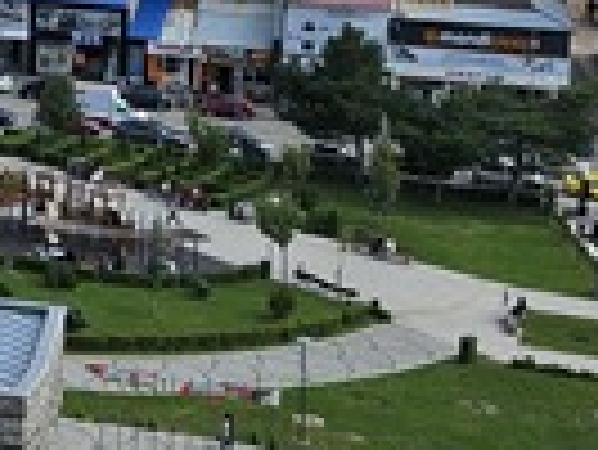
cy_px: -130
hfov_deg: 15.1
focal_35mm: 119
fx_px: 2058
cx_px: -355
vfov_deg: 12.1
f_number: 1.8
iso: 25
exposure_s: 1/2021
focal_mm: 5.4
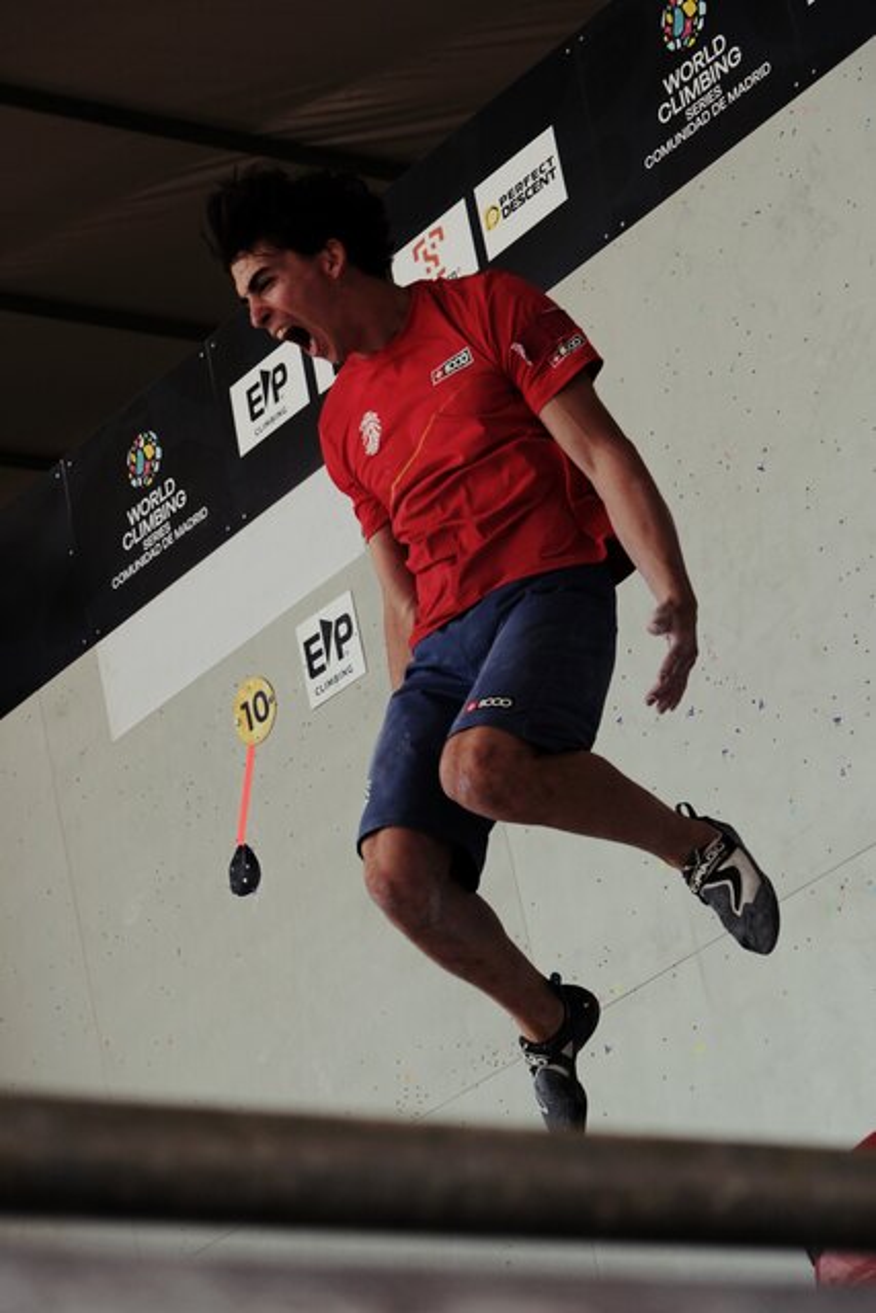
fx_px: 4377
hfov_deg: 11.4
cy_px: 656
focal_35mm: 120
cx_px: 438
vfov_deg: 17.1
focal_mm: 80
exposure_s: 1/1100
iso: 1000
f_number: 5.6
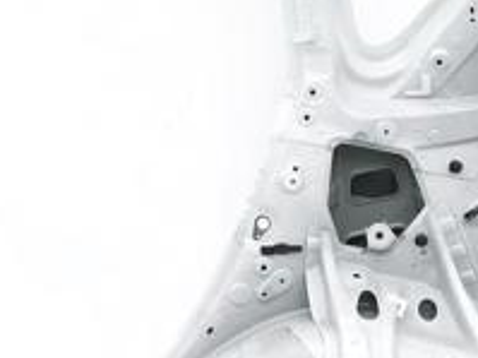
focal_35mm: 90
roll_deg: -1.2
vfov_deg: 16.4
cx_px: 331
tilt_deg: -1.9
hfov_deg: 21.7
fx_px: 1242
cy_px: 207
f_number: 1.8
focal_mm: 3.99
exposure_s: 1/750
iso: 20
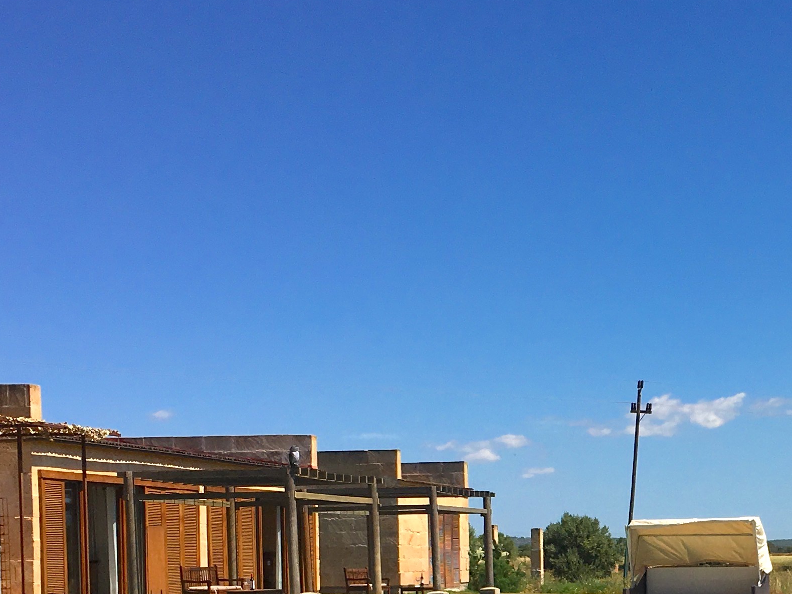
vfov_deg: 19.1
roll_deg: +0.8
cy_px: 647
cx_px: 714
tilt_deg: -2.0
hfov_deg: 25.5
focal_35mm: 74
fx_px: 1693
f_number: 2.2
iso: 25
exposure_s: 1/3846
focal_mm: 4.15
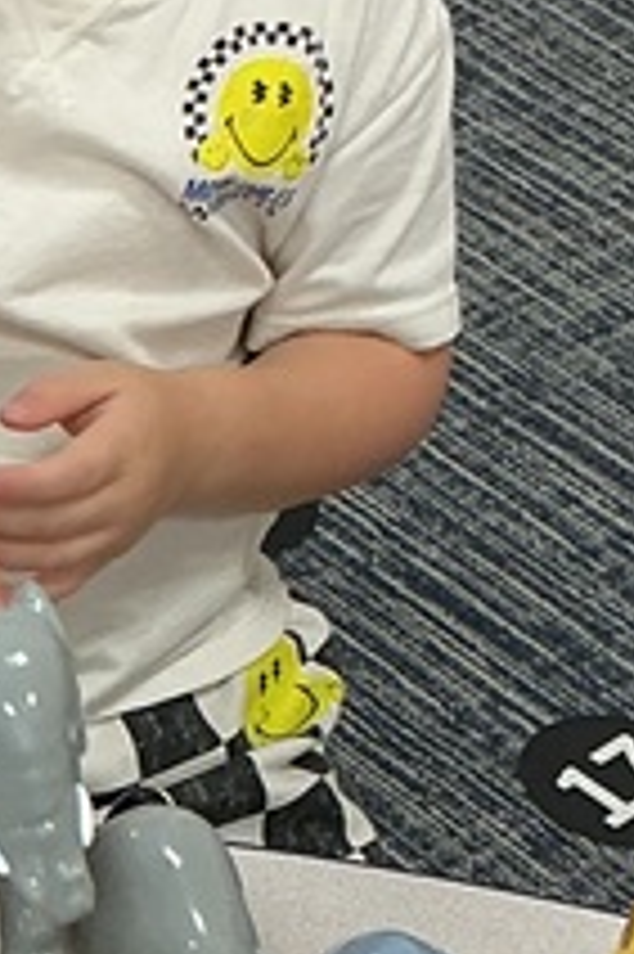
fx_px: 3863
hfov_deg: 8.9
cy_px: 846
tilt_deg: -45.3
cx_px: -607
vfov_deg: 13.9
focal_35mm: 146
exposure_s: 1/60
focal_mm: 3
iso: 50
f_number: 1.8
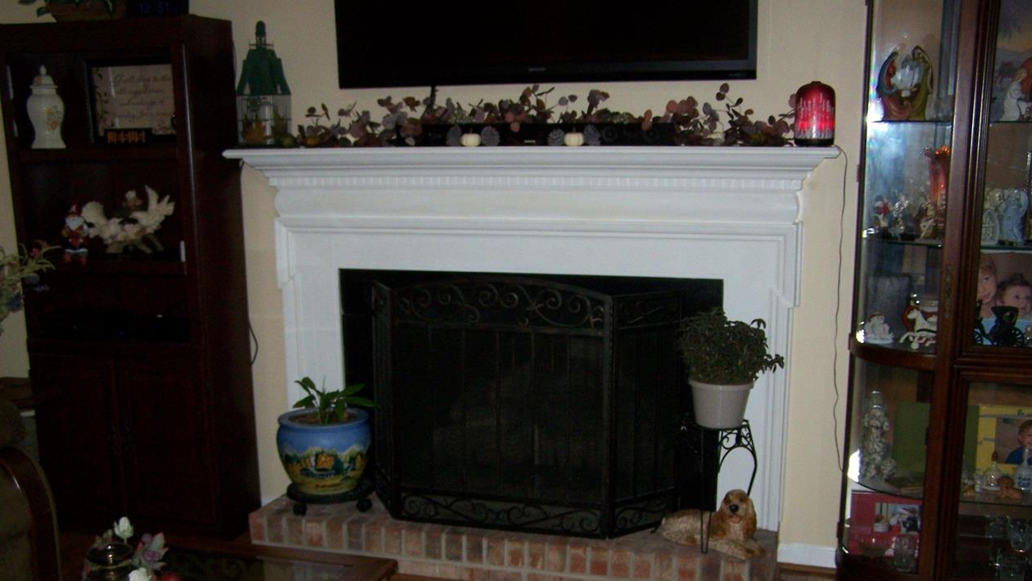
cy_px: 366
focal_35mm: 42
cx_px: 516
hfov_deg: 48.4
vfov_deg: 28.2
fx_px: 1149
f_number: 2.8
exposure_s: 1/60
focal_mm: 6.3
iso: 160
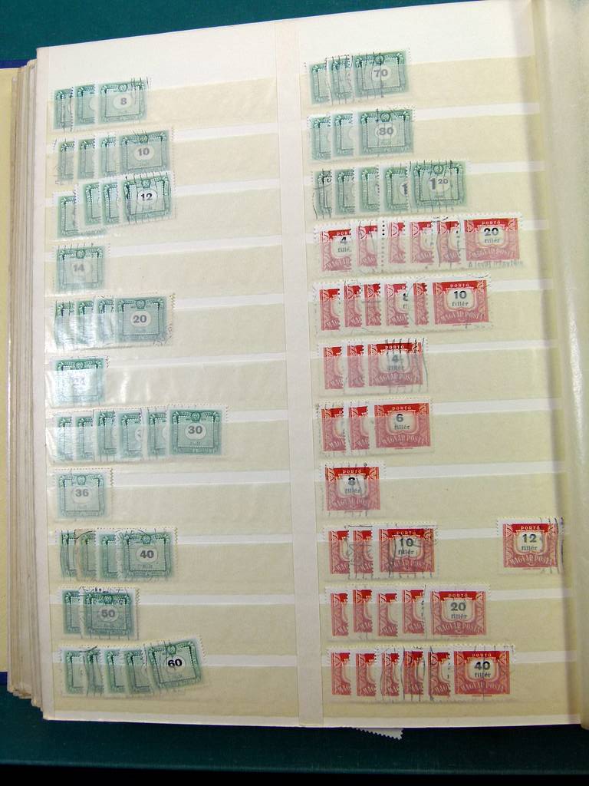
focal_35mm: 32
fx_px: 726
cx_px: 294
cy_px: 393
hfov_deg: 44.2
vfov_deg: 56.8
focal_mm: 5.7
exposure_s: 1/160
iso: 100
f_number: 4
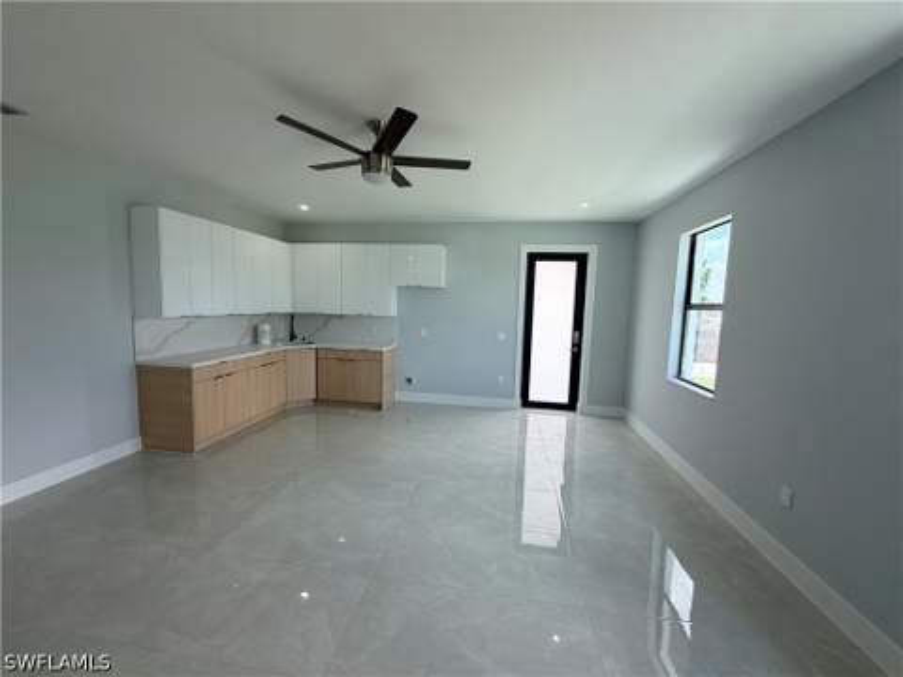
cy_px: 338
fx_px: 365
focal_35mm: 14
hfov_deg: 102.1
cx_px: 452
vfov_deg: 85.7
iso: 64
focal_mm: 2.22
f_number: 2.2
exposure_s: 1/152
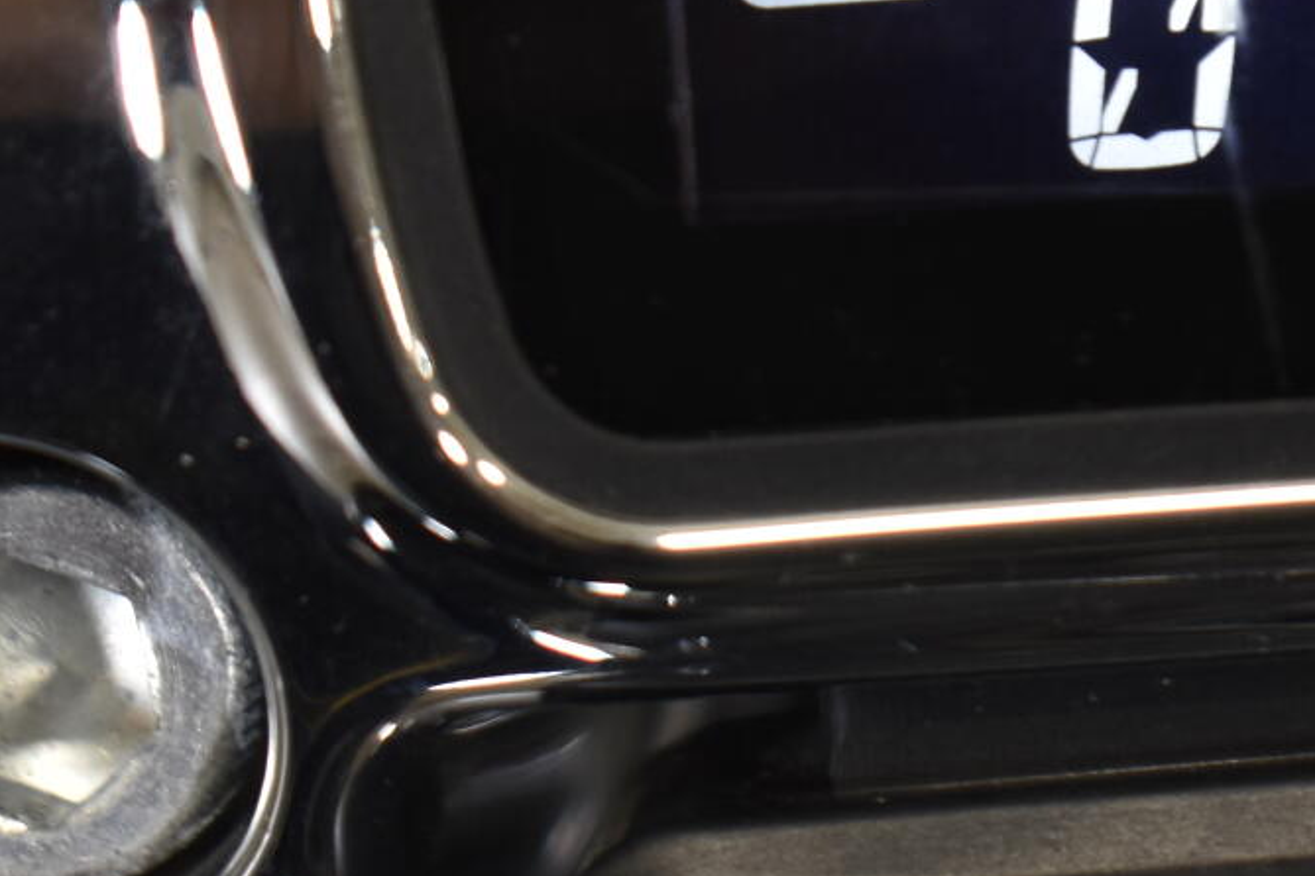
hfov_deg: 8.2
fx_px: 9003
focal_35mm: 246
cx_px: 1867
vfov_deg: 5.5
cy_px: -256
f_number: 5.6
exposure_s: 1/15
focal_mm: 55
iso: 400
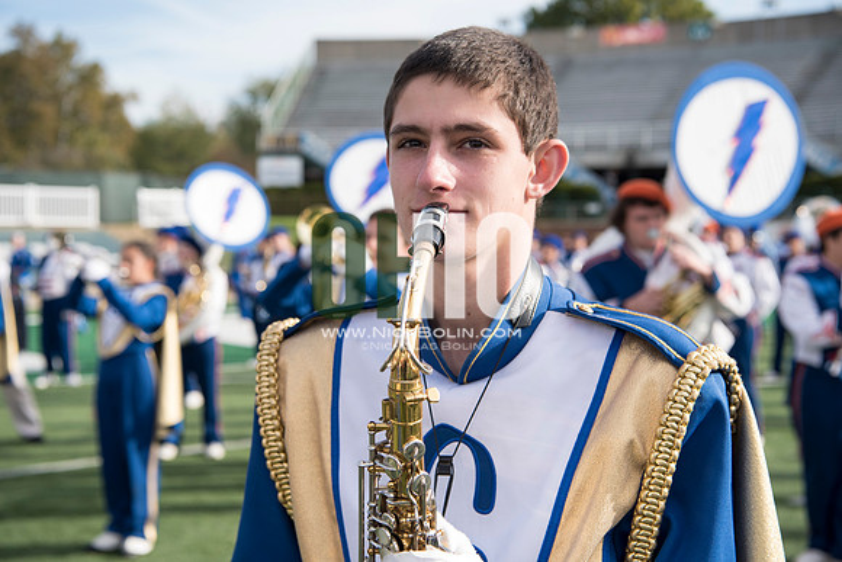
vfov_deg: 27.0
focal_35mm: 50
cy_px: 281
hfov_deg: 39.6
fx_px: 1170
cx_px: 421
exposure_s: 1/800
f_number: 5
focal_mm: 50
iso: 250
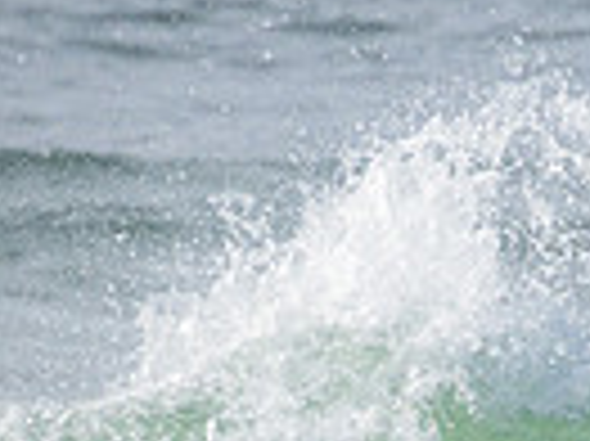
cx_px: 1081
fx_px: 57931
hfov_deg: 0.6
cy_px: 668
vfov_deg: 0.4
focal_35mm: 3402
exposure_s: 1/2000
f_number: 11
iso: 900
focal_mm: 800
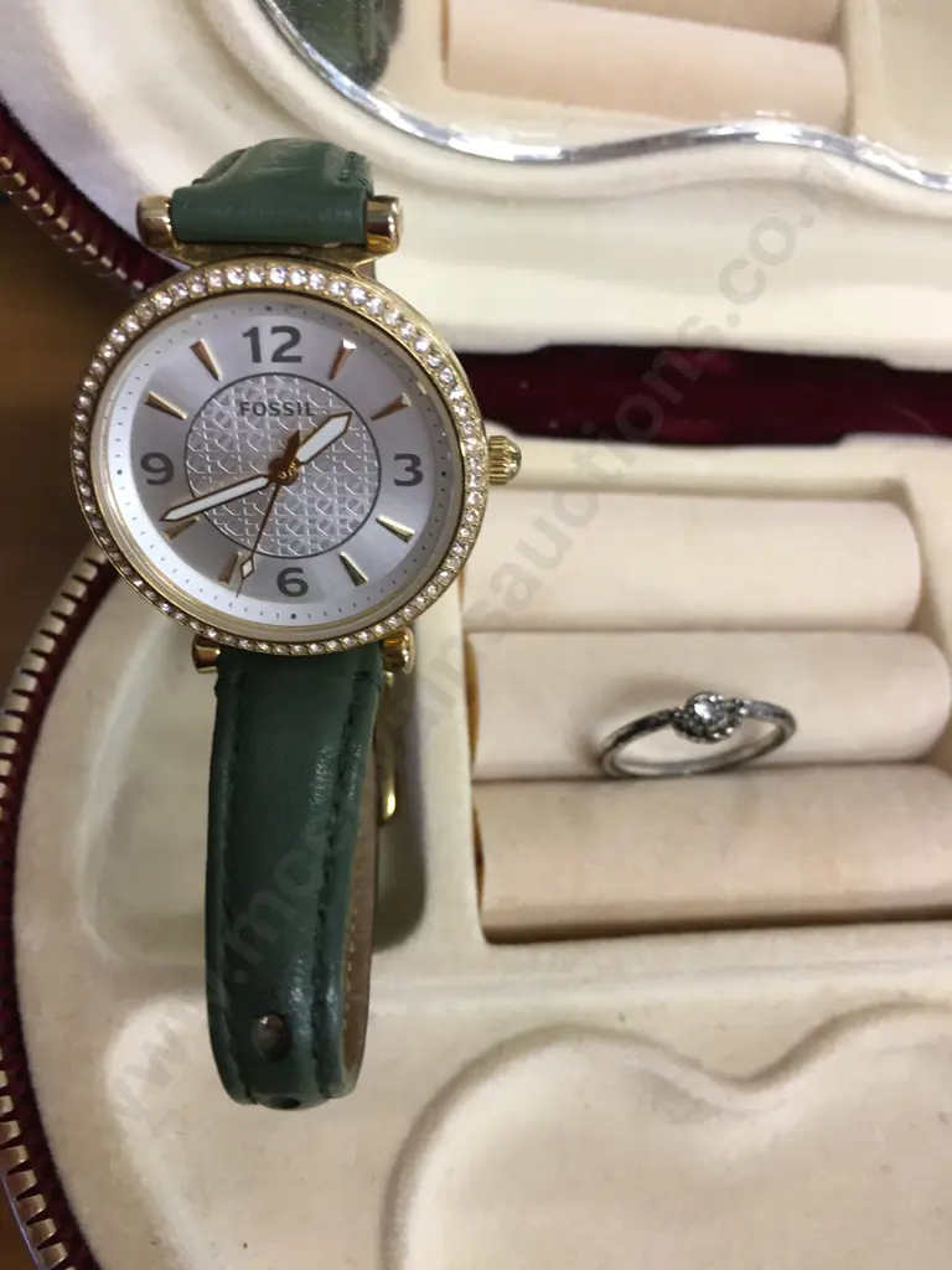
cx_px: 476
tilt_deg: -68.6
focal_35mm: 29
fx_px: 1063
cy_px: 635
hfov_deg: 48.2
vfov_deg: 61.7
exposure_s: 1/17
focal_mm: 4.15
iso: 40
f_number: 2.2
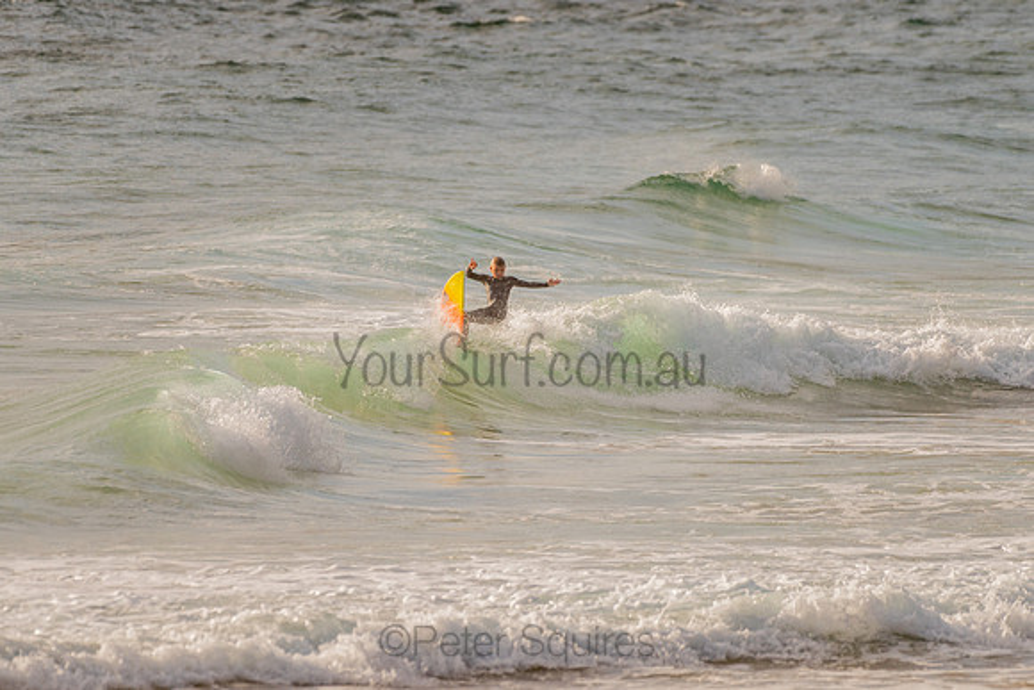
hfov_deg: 3.4
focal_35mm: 613
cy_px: 335
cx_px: 504
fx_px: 17607
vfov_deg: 2.2
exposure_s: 1/2000
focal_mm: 500
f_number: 5.6
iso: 180
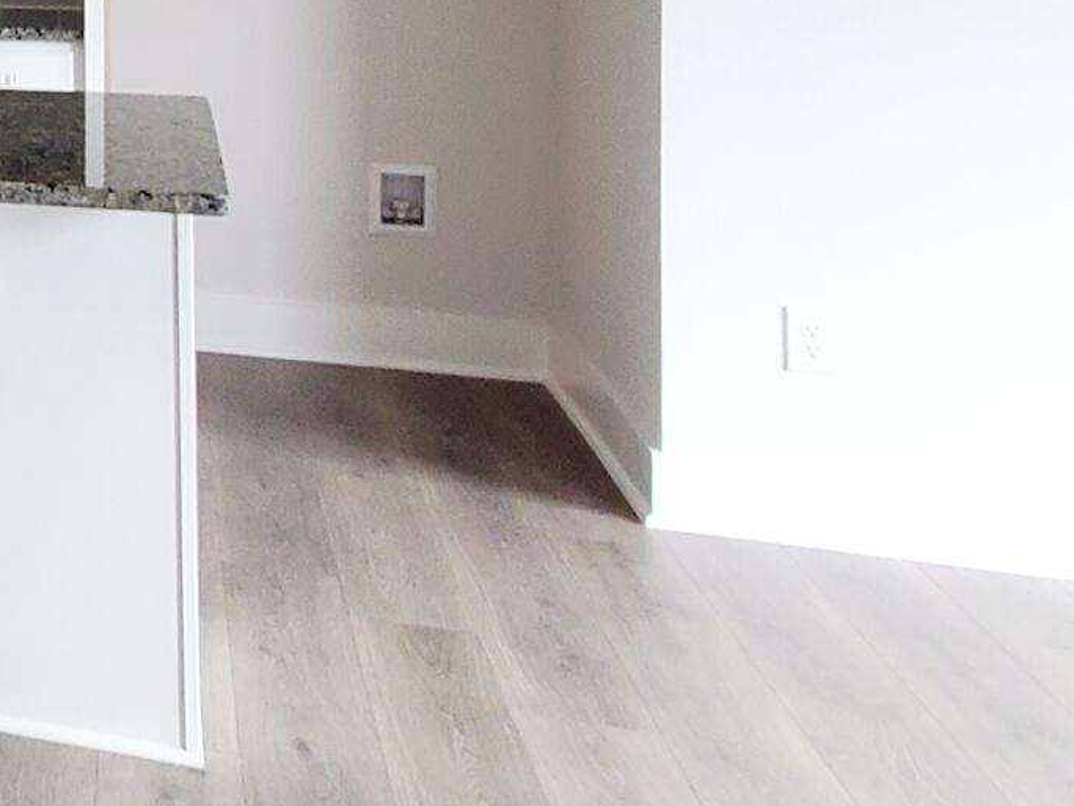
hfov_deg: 22.7
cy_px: -115
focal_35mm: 57
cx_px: -763
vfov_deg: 23.8
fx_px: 1768
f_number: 2.2
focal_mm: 1.8
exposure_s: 1/59.2
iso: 125
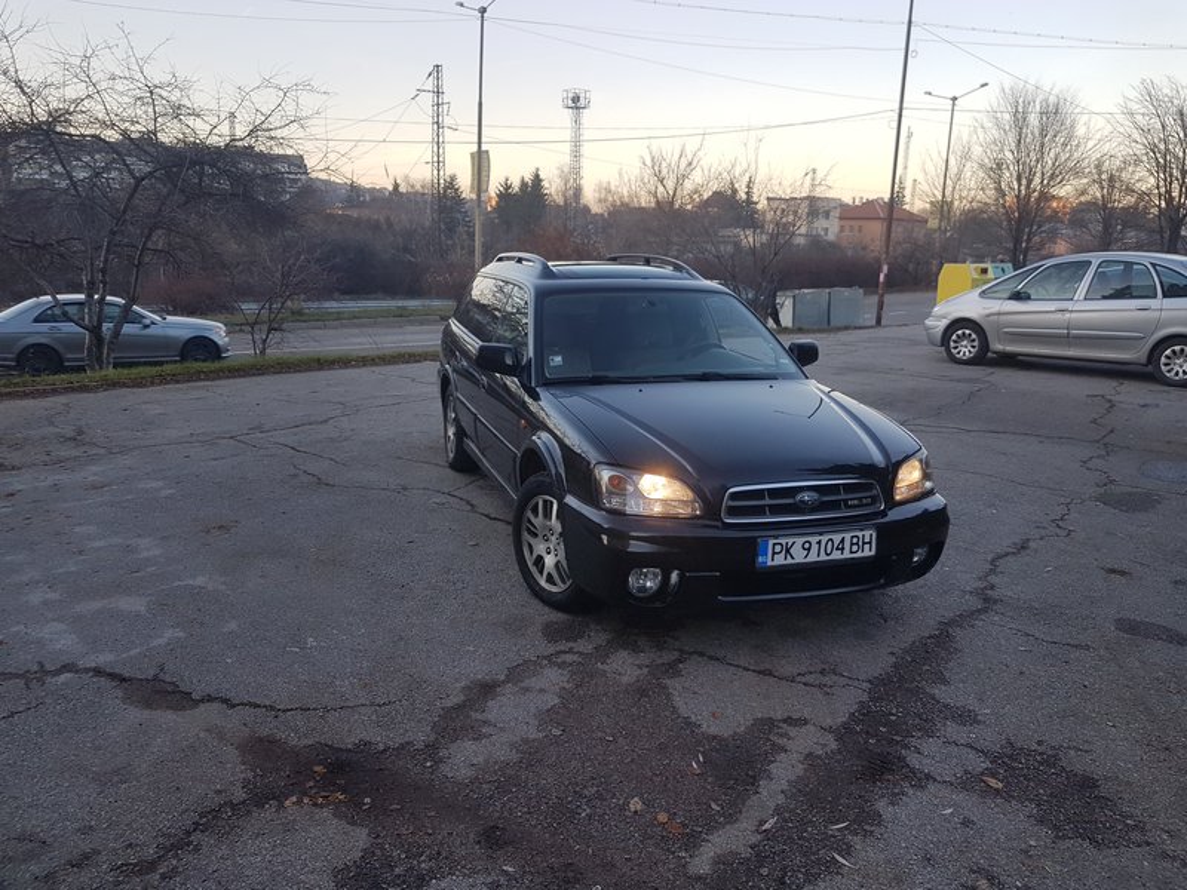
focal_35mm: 26
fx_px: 892
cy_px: 445
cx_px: 594
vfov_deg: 53.1
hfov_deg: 67.3
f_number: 1.7
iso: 40
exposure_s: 1/195
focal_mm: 4.2
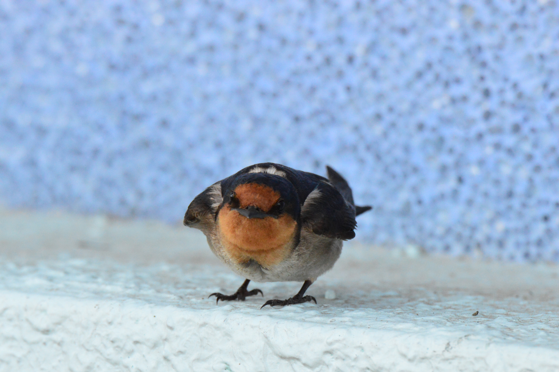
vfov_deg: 1.5
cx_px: 280
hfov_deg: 2.3
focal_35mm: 900
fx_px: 13963
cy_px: 186
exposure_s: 1/1000
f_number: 10
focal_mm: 600
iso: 3200
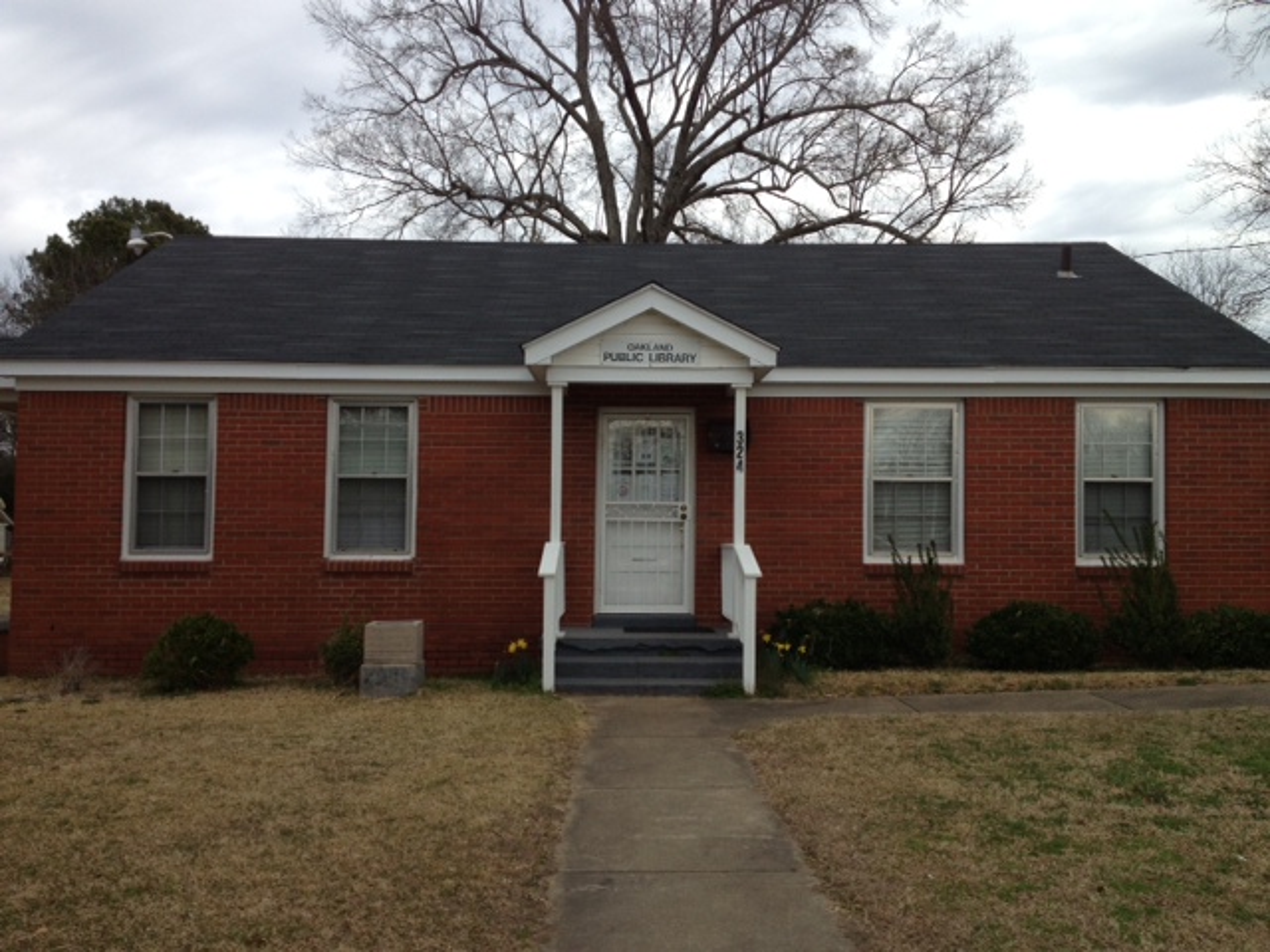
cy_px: 476
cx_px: 635
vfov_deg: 40.7
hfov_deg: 52.6
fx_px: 1284
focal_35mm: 35
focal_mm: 4.28
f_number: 2.4
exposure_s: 1/756
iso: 50
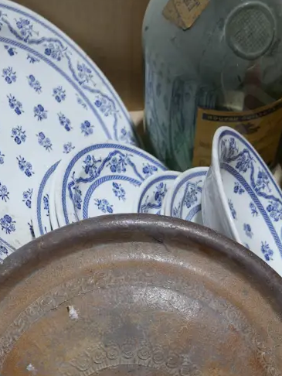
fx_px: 640
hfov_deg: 24.8
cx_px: 159
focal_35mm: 59
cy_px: 228
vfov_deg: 32.6
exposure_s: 1/100
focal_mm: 14
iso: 200
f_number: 3.5
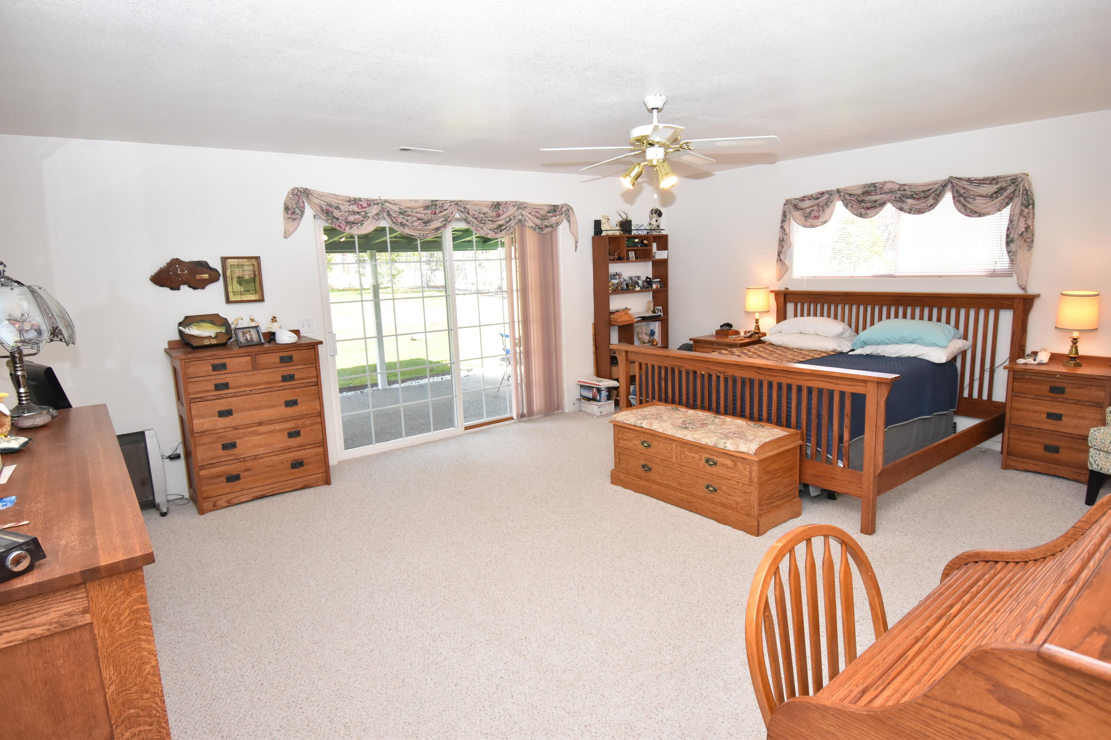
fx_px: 602
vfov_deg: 63.2
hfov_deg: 85.4
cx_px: 556
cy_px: 370
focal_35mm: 20
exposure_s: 1/125
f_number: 5
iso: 900
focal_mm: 13
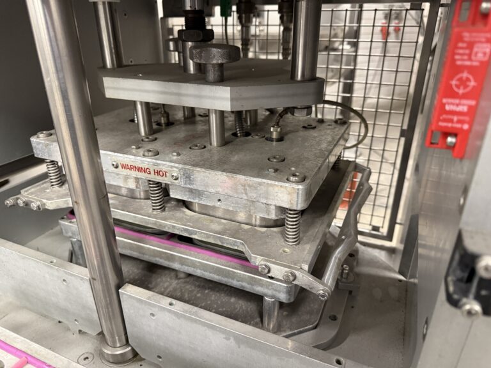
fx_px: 340
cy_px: 184
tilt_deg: -24.9
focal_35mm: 24
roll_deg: +0.1
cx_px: 246
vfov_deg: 56.8
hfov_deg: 71.6
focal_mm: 6.76
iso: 640
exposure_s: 1/33
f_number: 1.78
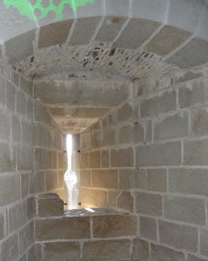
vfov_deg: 47.0
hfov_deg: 38.7
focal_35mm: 38
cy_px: 179
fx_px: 293
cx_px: 69
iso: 320
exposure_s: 1/30
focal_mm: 4.1
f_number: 3.3
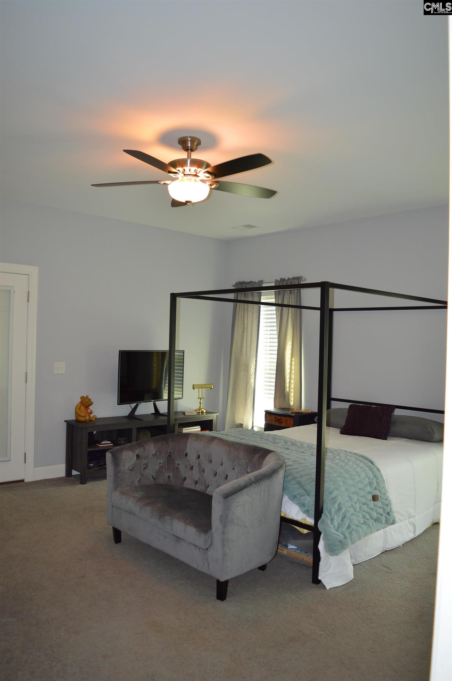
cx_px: 226
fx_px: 510
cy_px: 340
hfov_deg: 47.8
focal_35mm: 27
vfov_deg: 67.4
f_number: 3.8
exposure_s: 1/60
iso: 400
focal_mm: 18
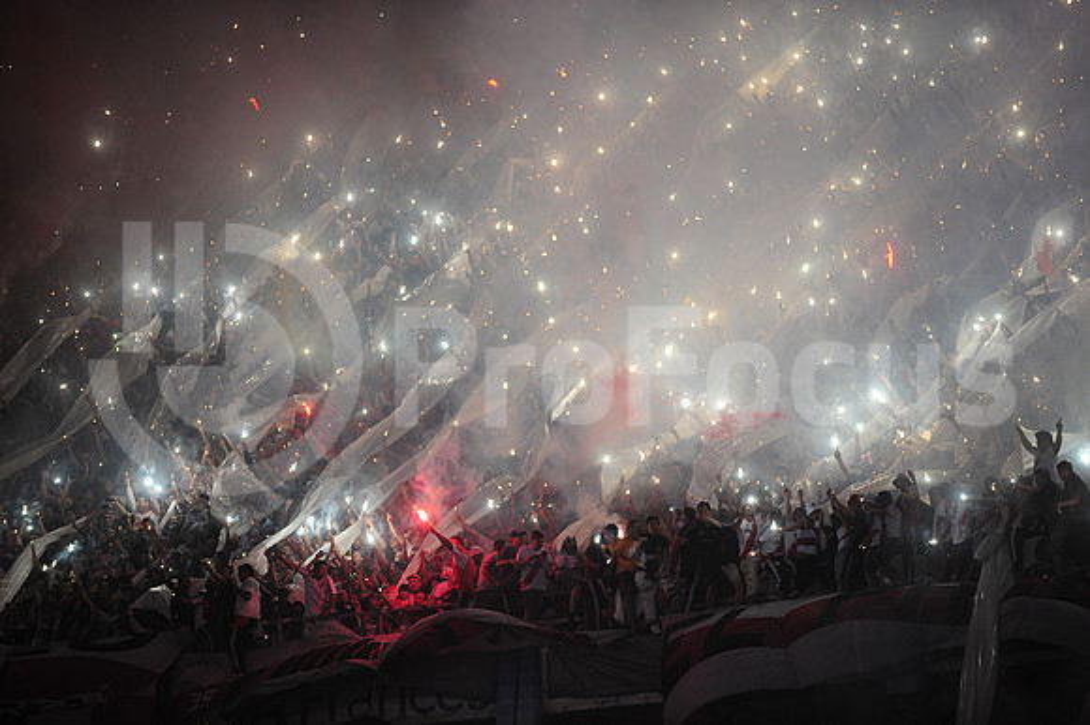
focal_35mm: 200
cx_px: 545
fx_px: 6052
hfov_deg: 10.3
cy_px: 362
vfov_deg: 6.9
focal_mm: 200
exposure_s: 1/1250
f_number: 3.2
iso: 1250
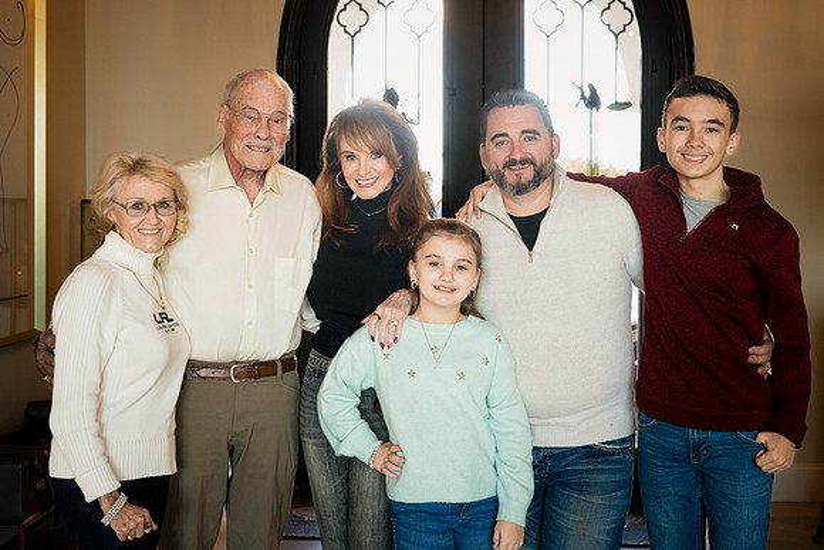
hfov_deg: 37.2
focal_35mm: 54
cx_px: 412
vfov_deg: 25.3
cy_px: 275
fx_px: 1225
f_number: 6.3
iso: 3600
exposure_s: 1/80
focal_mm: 50
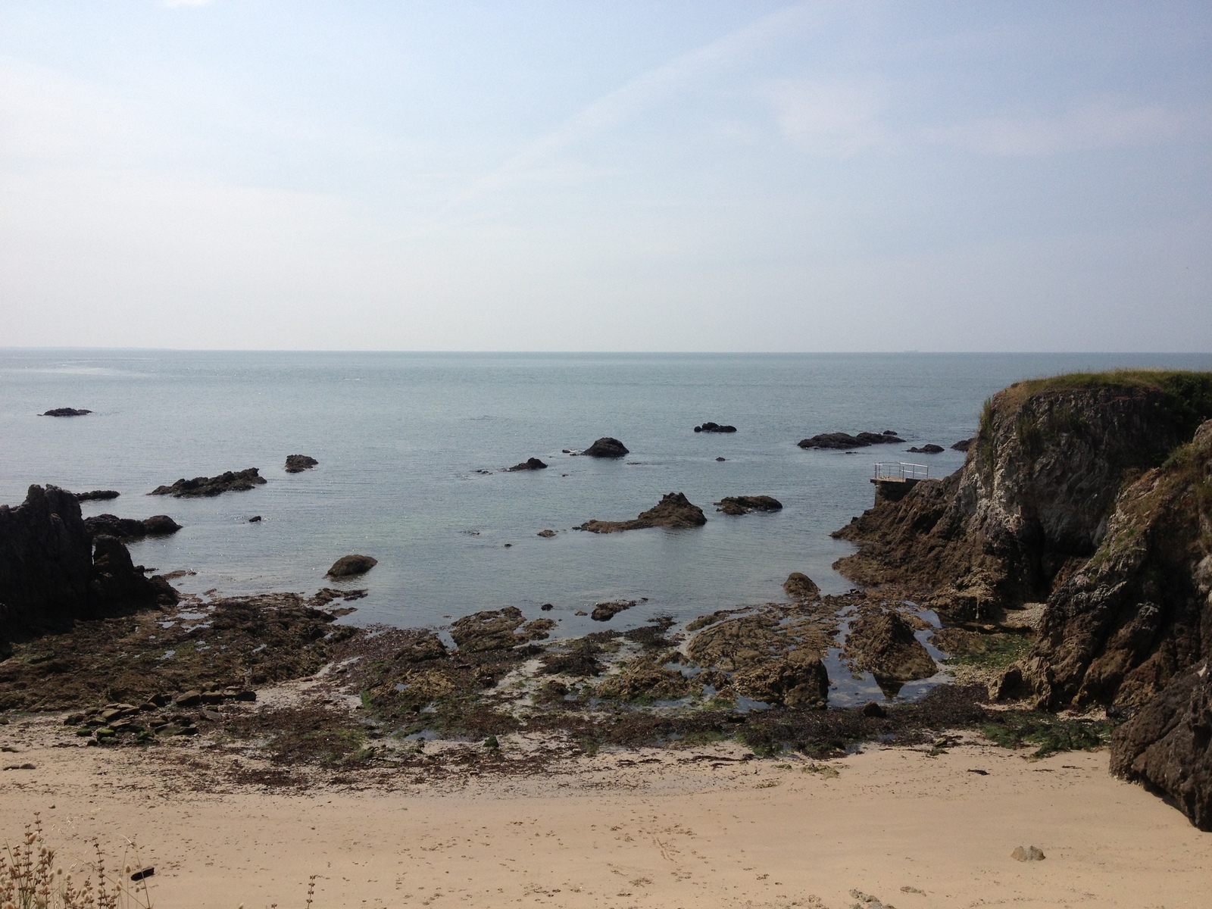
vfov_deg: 40.7
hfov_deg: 52.6
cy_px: 454
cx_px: 606
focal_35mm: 35
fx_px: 1225
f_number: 2.4
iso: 50
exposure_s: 1/3690
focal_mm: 4.28
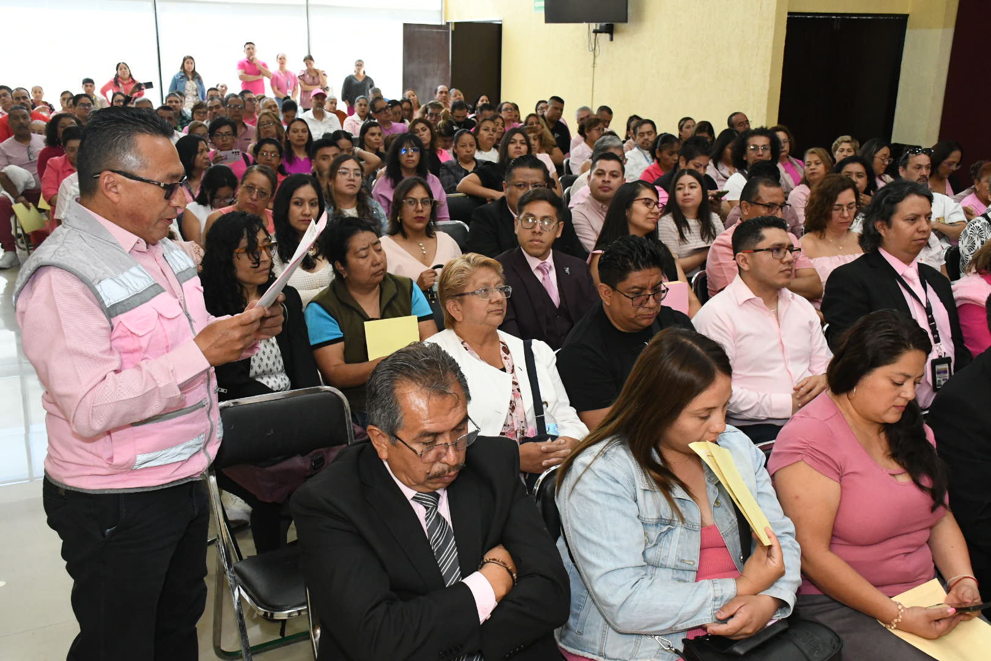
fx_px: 991
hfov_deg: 53.1
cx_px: 496
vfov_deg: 36.9
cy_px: 330
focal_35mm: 36
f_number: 7.1
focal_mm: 24
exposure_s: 1/125
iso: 4000
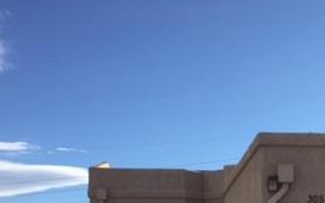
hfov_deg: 27.3
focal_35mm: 74
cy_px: 259
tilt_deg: +1.6
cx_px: 260
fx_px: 655
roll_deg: -0.5
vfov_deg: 16.7
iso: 32
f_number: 2.2
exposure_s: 1/1721
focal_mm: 4.15
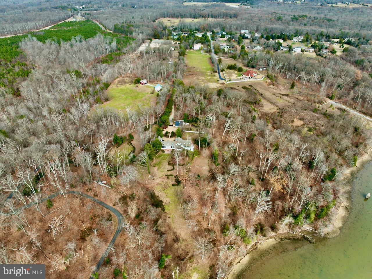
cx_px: 186
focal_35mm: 24
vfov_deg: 56.8
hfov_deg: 71.6
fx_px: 258
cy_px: 140
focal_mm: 12.29
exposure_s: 1/400
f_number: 2.8
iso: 100
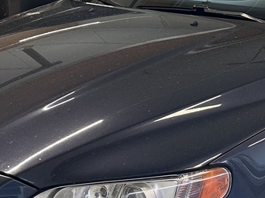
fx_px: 789
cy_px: 109
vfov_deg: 14.4
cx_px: 229
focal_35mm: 103
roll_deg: +0.3
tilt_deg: -15.3
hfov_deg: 18.8
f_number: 1.78
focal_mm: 6.86
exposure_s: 1/100
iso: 125
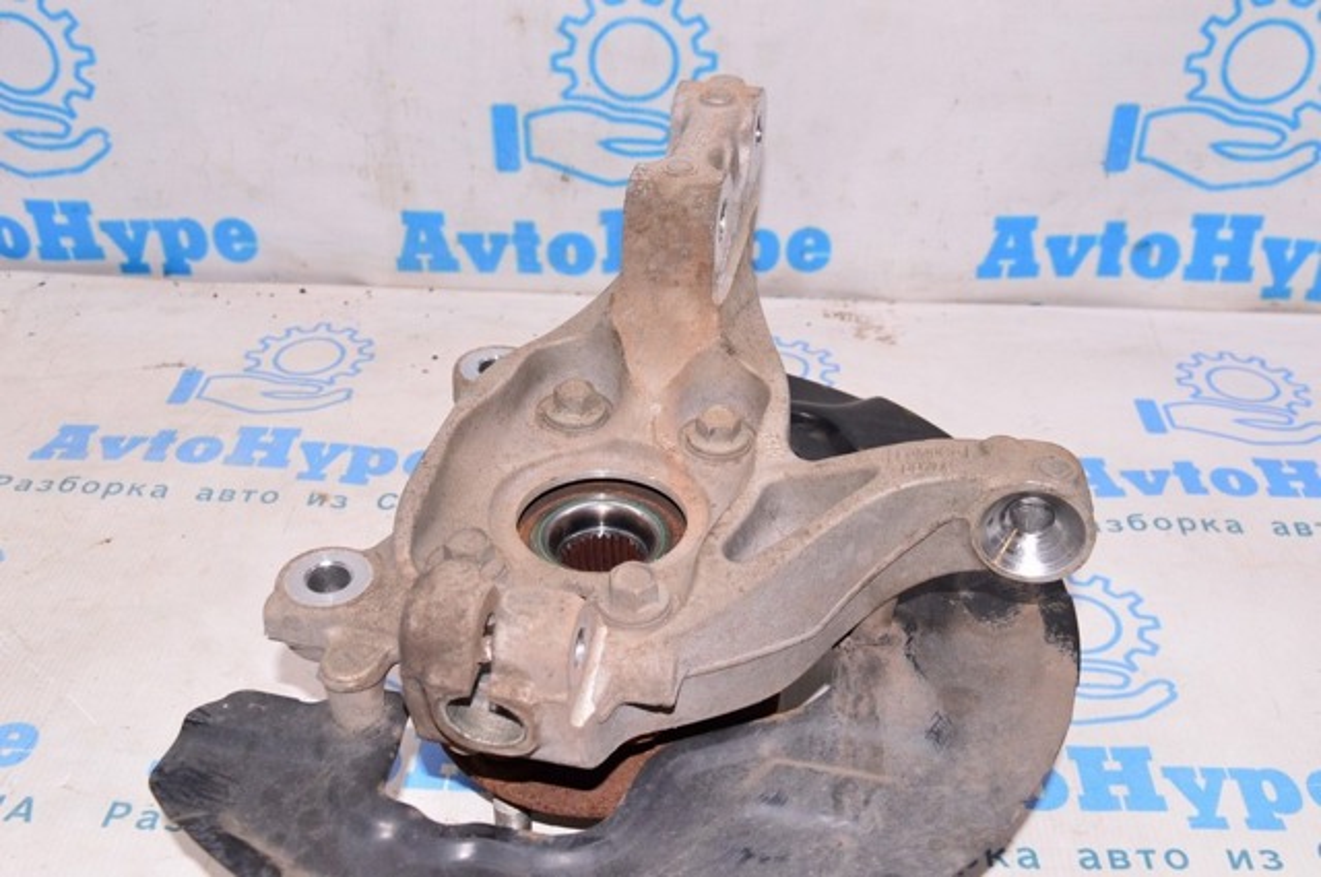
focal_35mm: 40
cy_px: 438
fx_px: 1484
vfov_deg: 32.9
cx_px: 660
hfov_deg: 48.0
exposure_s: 1/125
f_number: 8
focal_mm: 27
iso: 1600
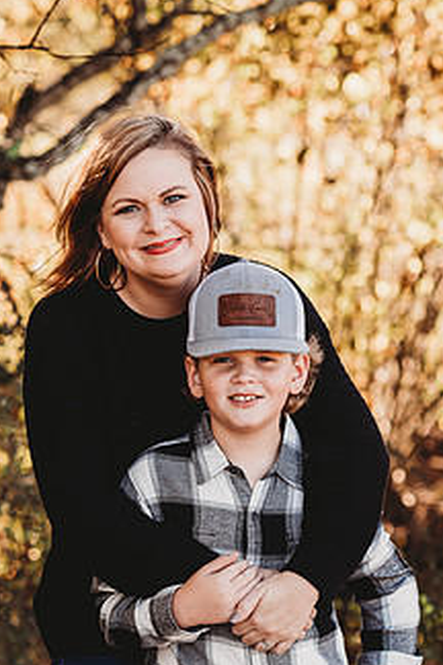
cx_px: 176
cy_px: 349
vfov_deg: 17.3
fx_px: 2178
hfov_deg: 11.6
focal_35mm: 118
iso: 160
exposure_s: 1/250
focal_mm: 85
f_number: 2.8
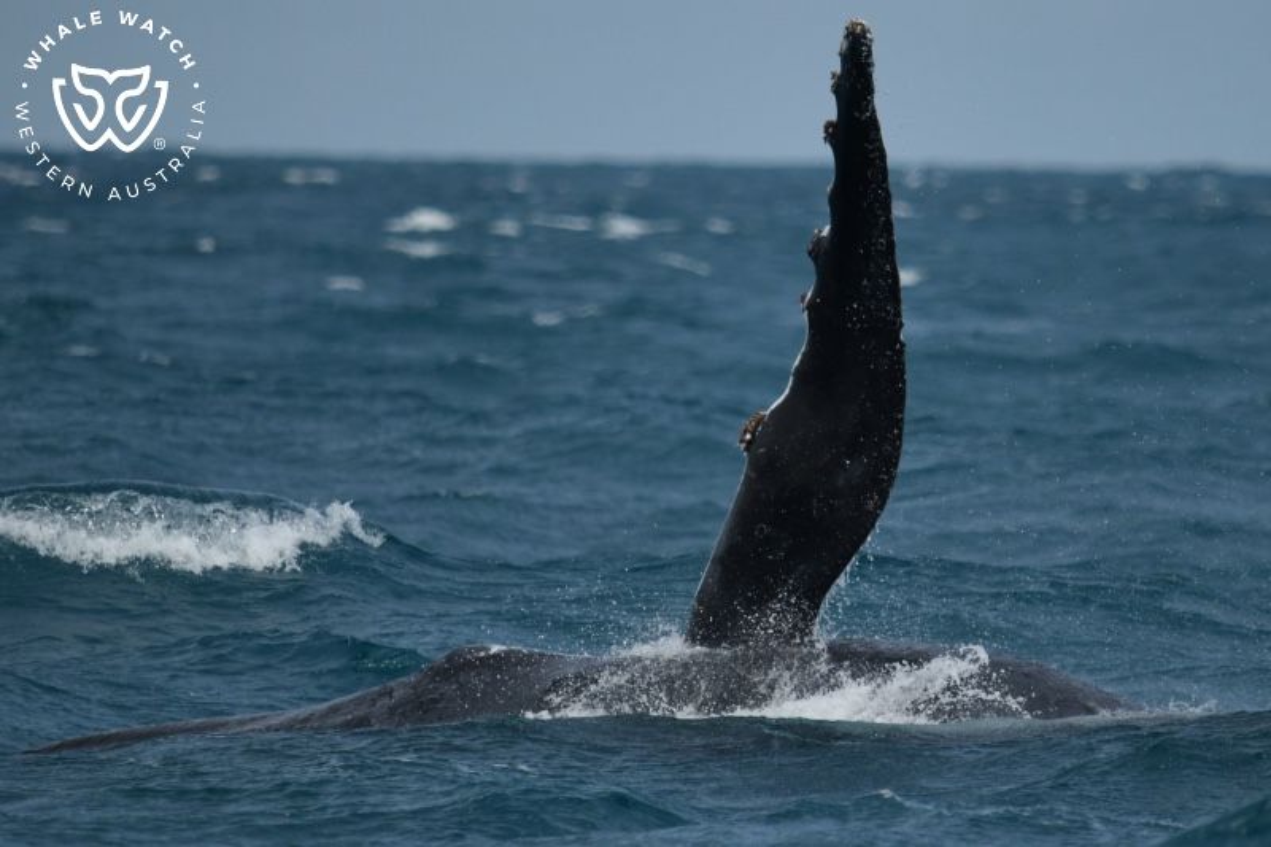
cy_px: 424
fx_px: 21178
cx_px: 636
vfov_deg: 2.3
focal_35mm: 600
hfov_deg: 3.4
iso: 800
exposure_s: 1/8000
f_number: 6.3
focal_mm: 600
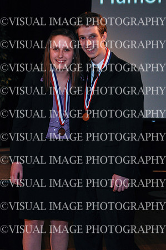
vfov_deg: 46.4
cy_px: 125
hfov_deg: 31.8
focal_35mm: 42
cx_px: 83
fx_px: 291
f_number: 2.8
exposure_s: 1/60
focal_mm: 28
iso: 400
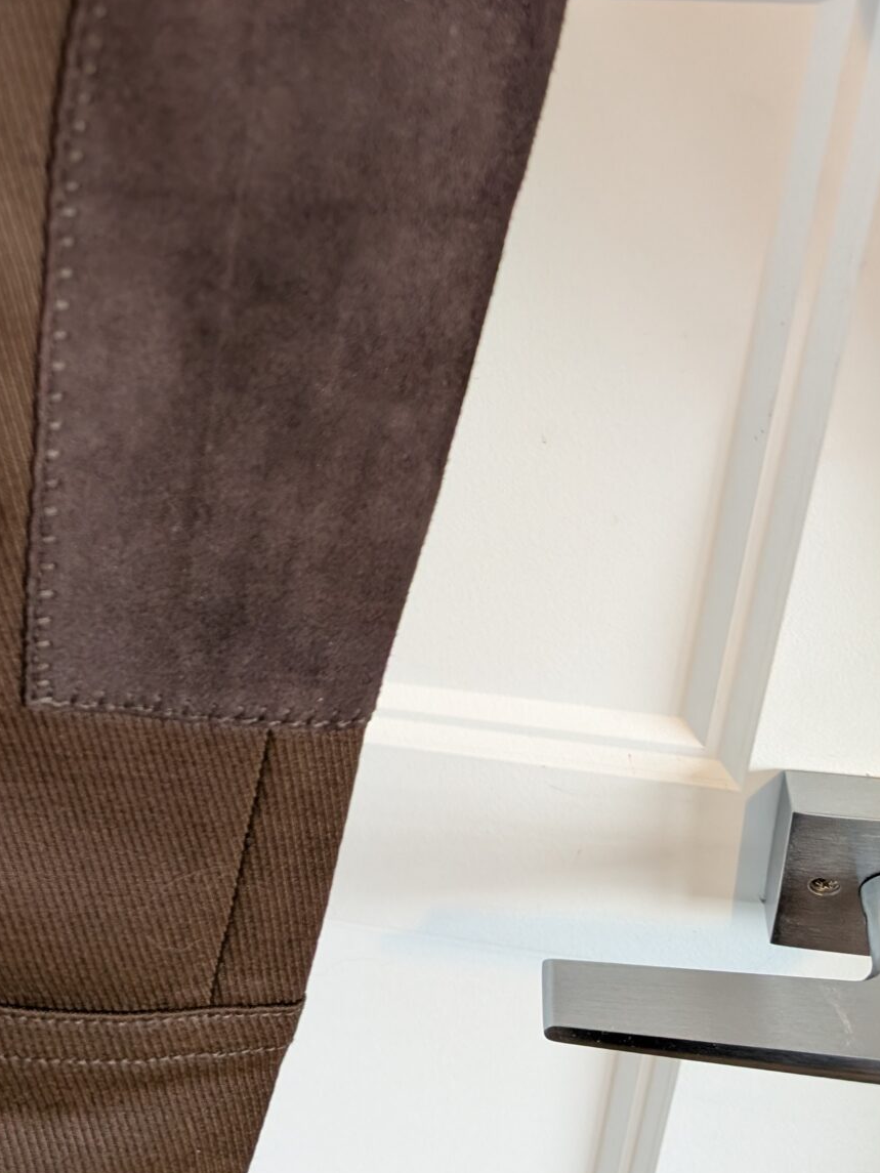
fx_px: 1457
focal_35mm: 43
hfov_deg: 32.4
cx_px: 138
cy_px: 155
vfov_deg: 41.0
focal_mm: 6.9
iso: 551
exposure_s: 1/120
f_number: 1.68
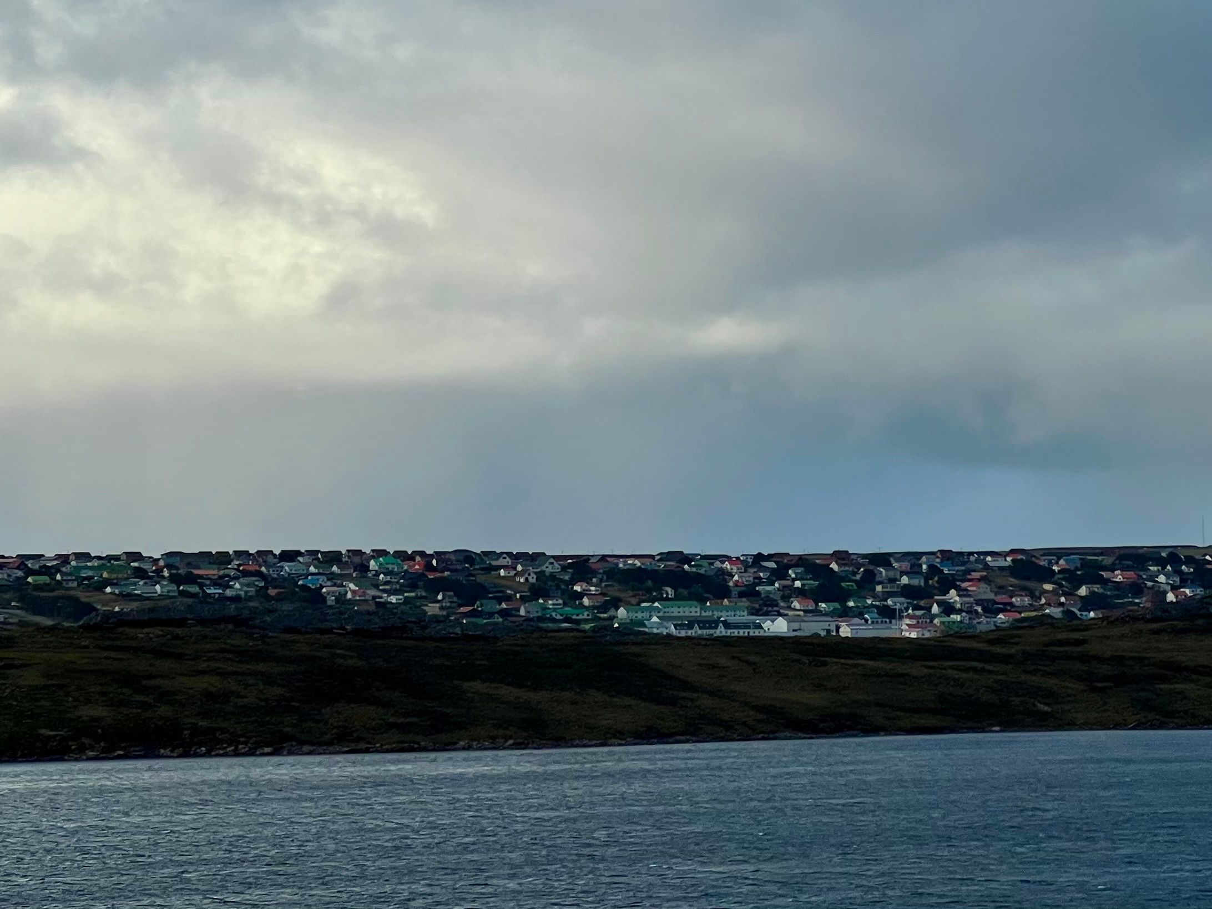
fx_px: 2696
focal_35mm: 77
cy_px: 454
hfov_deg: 25.3
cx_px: 606
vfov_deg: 19.1
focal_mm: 9
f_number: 2.8
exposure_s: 1/943
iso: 32
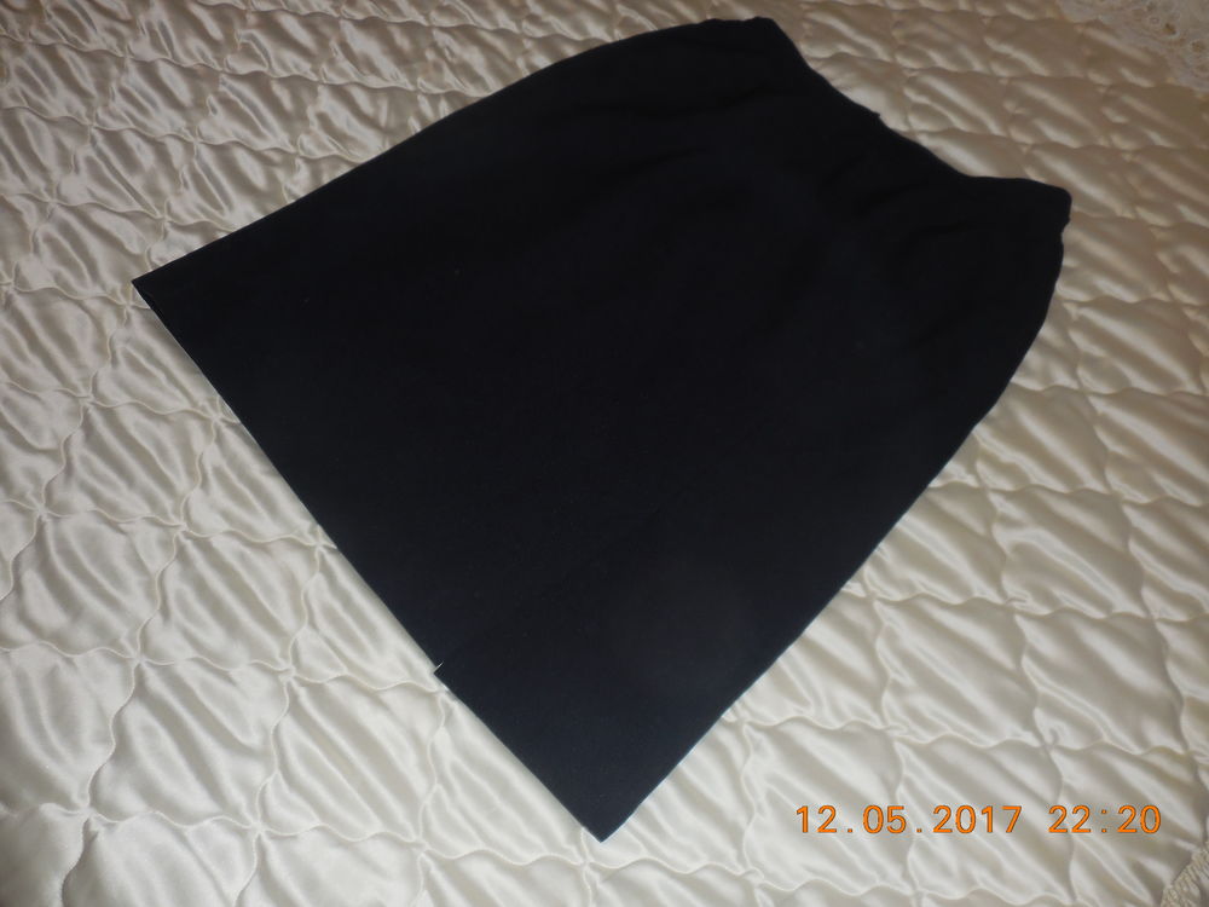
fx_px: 873
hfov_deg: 69.4
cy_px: 454
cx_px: 604
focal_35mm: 25
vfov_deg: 54.9
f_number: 3.7
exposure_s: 1/25
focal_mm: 4.5
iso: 125
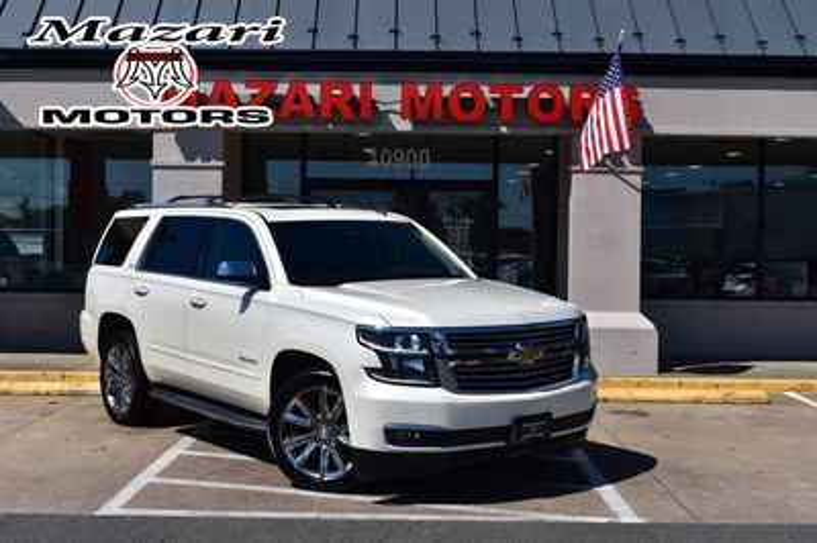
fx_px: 1088
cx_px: 408
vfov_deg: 28.0
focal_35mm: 48
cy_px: 272
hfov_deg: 41.1
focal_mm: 32
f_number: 11
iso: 200
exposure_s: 1/640
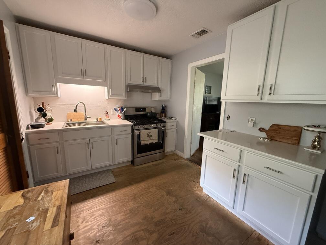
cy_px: 122
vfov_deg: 85.7
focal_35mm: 14
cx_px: 163
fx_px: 132
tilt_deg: -9.2
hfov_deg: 102.1
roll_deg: -1.3
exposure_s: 1/60
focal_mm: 2.22
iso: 500
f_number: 2.2
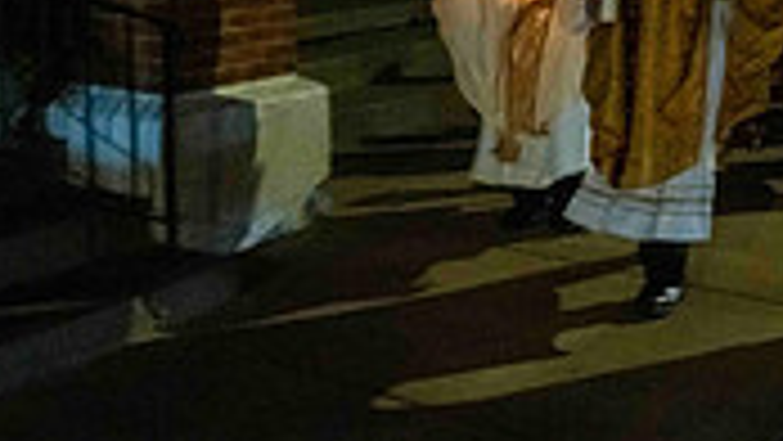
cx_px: 432
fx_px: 1350
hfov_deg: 32.3
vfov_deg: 18.0
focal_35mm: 65
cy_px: -27
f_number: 6.3
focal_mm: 24
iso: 8000
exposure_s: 1/40
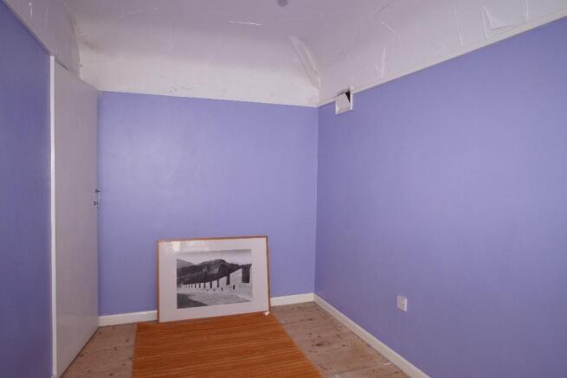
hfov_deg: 77.3
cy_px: 189
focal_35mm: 22
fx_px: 354
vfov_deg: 56.2
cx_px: 284
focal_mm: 15
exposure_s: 1/100
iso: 800
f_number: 5
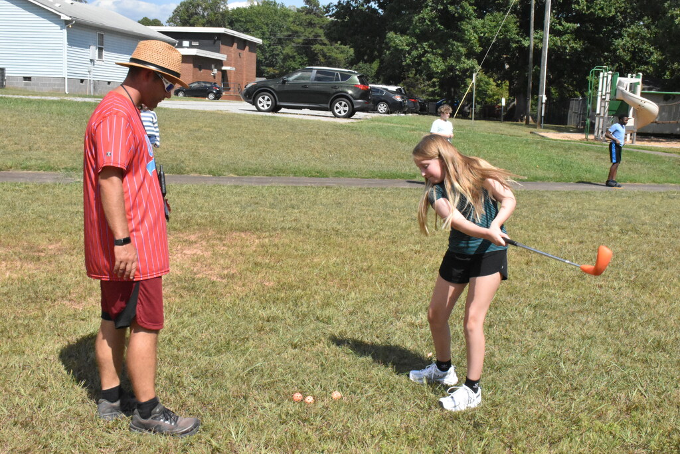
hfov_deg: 43.6
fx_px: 850
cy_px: 227
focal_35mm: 45
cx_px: 340
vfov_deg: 29.9
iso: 6400
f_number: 22
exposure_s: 1/2000
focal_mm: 30
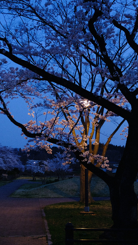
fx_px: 371
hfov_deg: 21.0
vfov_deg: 36.6
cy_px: 122
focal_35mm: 57
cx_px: 45
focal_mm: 24
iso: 800
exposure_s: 1/9
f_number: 4
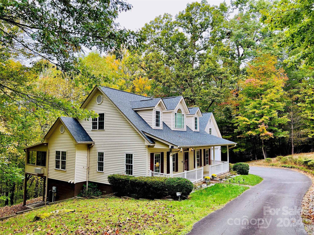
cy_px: 118
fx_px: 236
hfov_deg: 67.3
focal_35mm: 26
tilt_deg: +4.5
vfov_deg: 53.1
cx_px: 157
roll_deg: -0.7
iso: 40
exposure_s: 1/284
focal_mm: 5.7
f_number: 1.5
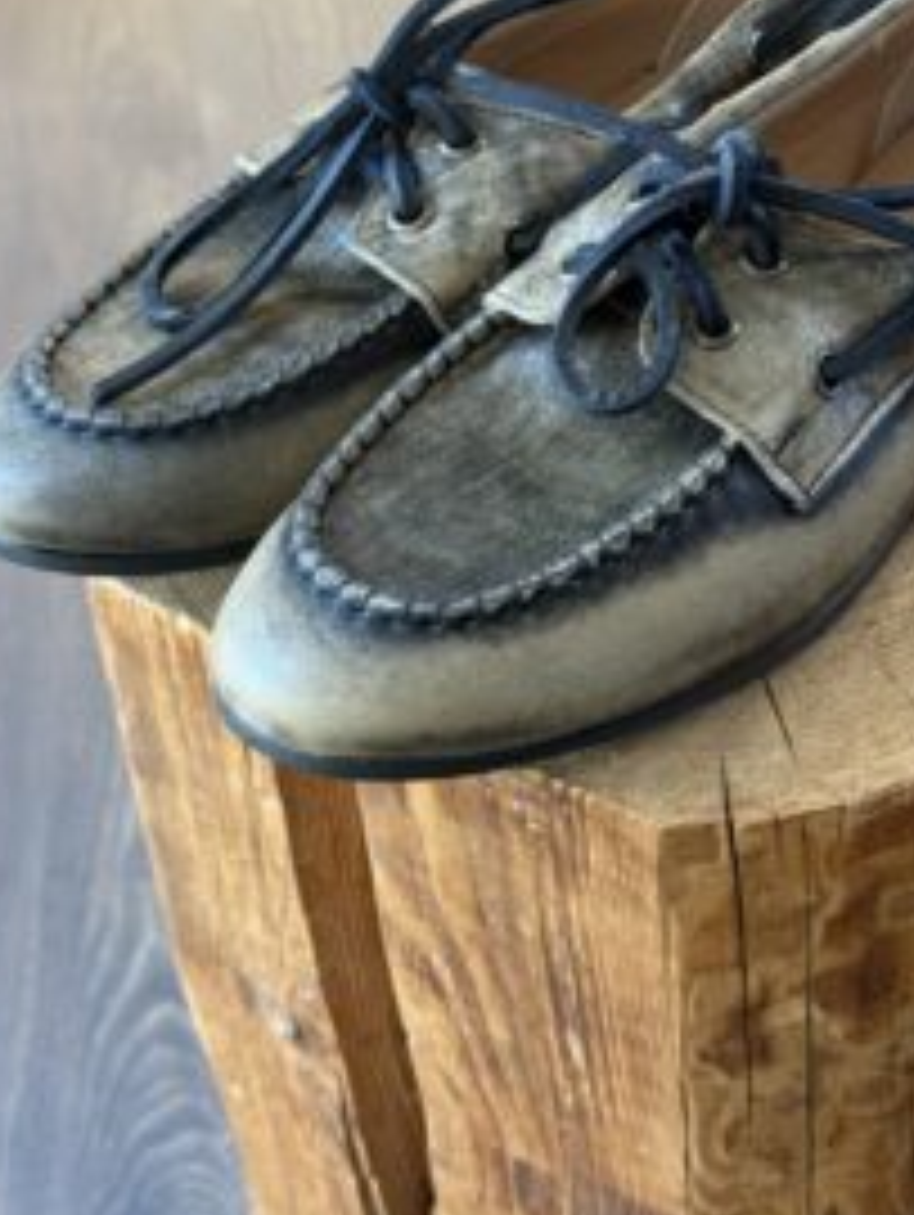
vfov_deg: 27.1
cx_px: 540
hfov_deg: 20.7
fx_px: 2496
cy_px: 356
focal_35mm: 71
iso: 200
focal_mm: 6.76
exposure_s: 1/33
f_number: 1.78
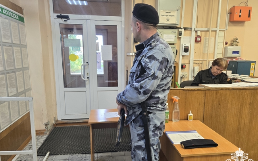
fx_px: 176
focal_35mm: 25
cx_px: 132
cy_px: 92
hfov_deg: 72.5
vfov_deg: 49.1
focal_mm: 5.4
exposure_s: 1/100
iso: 160
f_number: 1.8
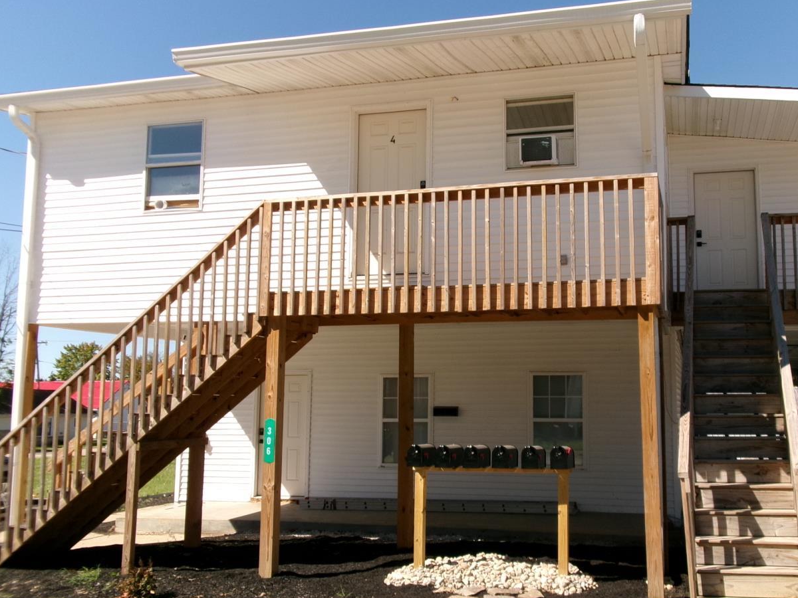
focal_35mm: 35
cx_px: 497
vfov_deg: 40.7
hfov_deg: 52.1
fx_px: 807
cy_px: 308
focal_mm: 5.1
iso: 100
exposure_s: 1/100
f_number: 10.8
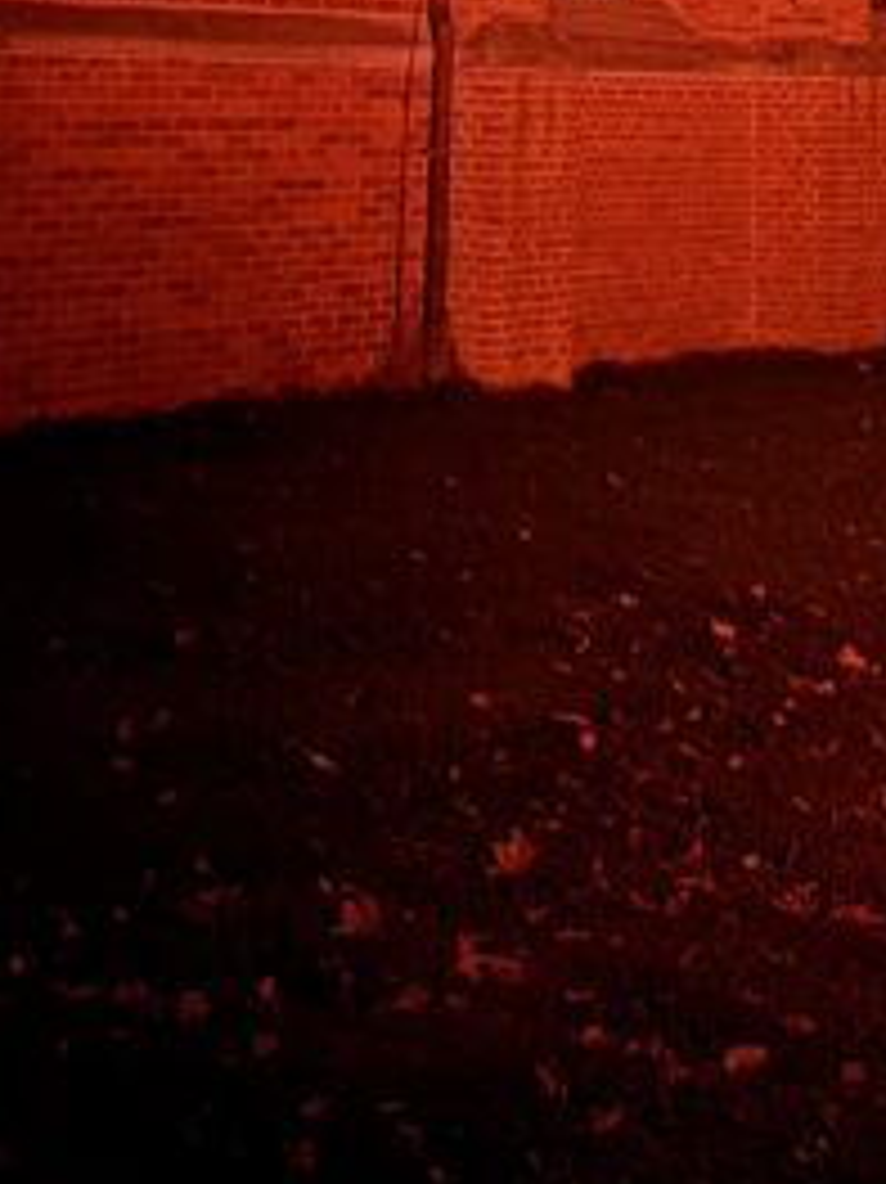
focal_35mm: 79
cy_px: -464
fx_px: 2698
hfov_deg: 18.6
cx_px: 553
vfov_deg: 21.6
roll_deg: -1.9
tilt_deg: +11.0
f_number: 1.6
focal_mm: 5.96
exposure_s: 1/5
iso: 1250
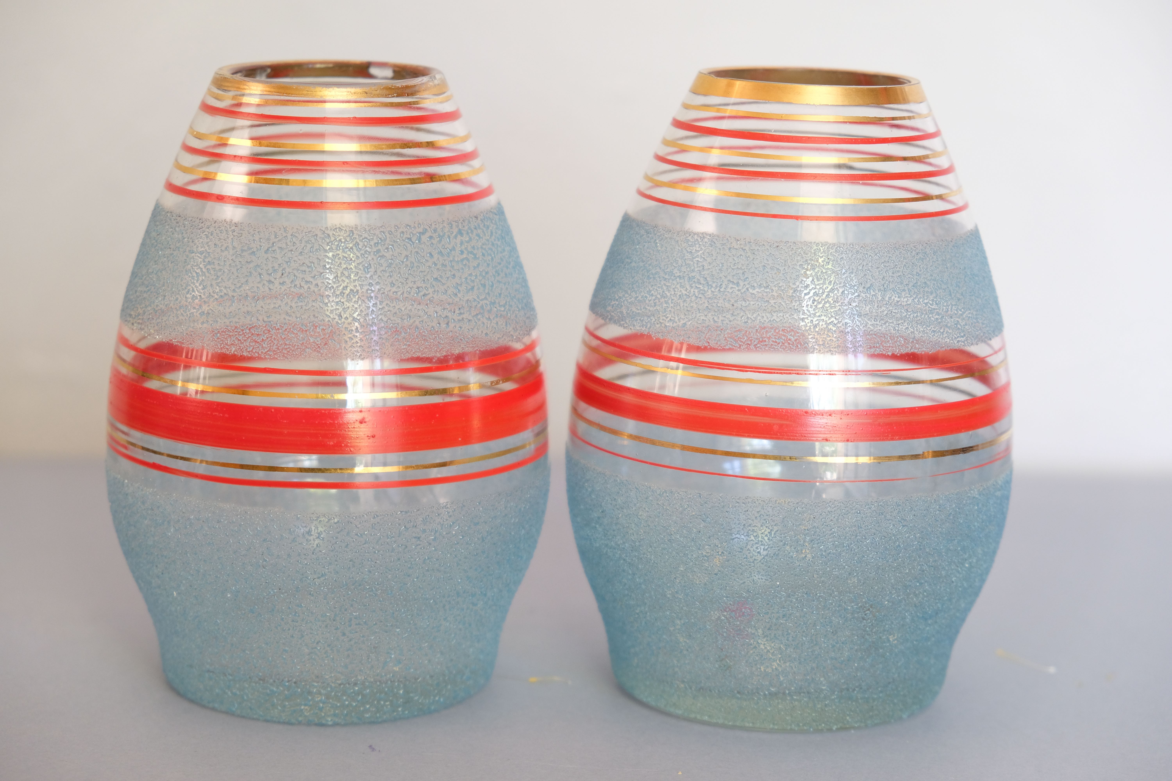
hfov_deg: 24.5
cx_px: 586
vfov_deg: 16.5
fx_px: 2702
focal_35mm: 83
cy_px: 390
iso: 800
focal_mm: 55
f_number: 4
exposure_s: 1/30
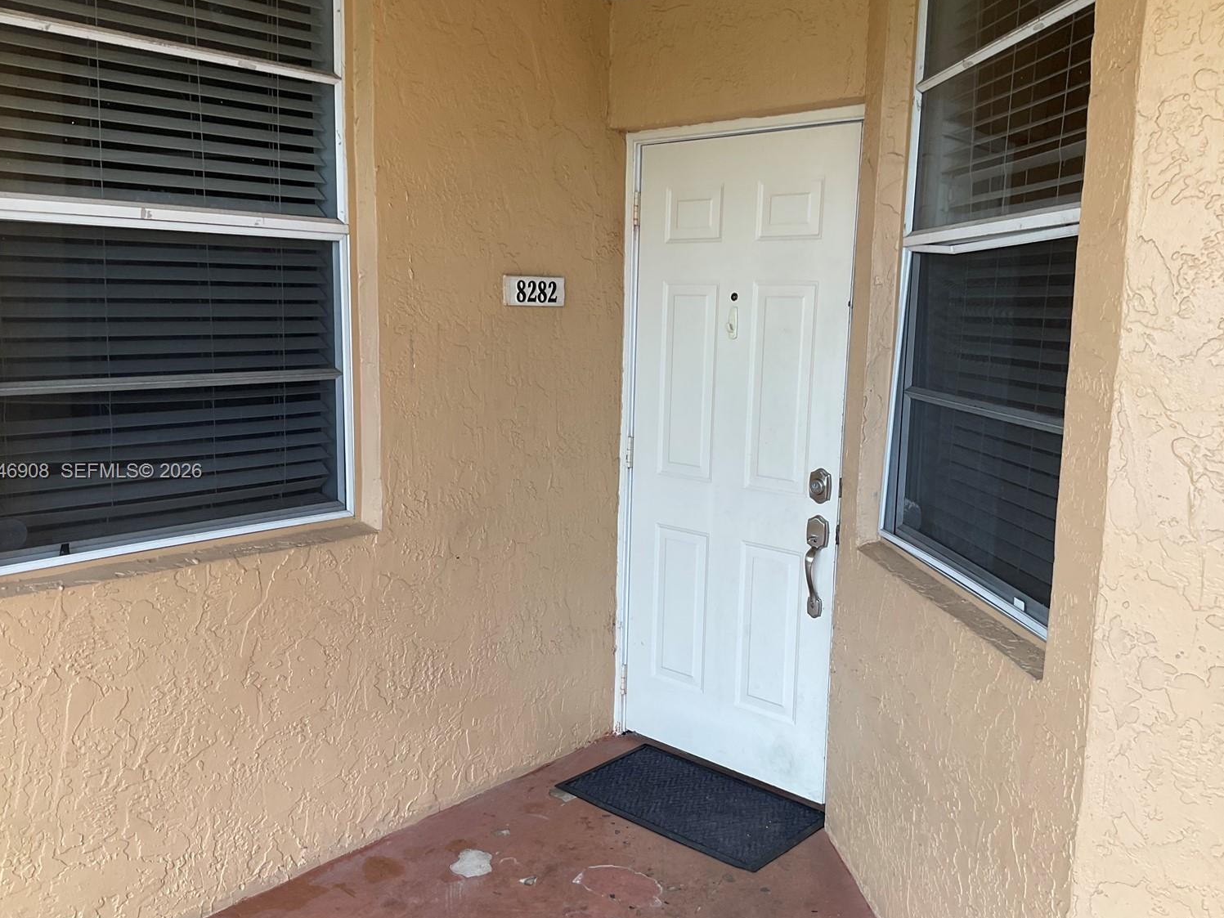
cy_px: 472
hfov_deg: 58.3
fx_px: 1096
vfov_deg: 45.4
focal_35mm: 31
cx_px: 602
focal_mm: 3
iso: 16
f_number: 1.8
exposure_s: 1/120
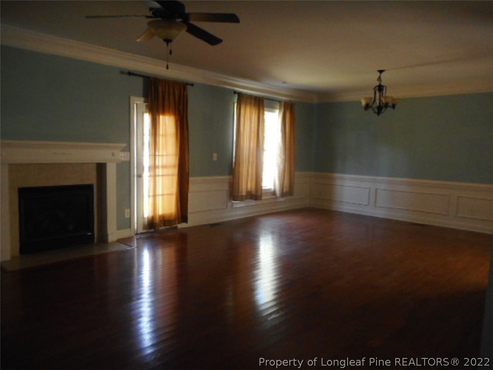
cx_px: 246
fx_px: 356
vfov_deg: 54.9
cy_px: 185
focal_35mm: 25
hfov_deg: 69.4
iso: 400
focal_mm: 4.5
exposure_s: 1/25
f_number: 3.7
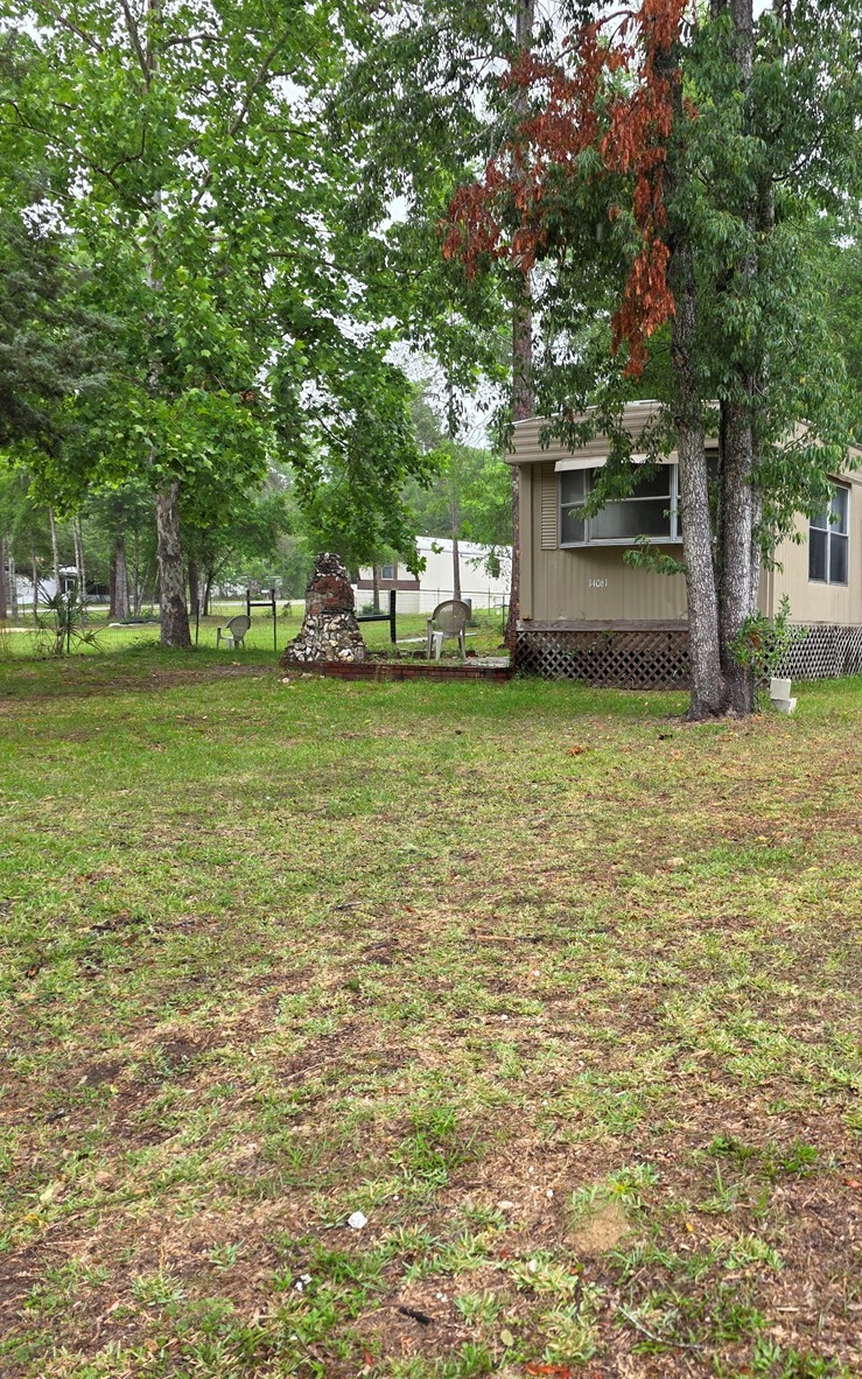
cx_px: 638
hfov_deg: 37.5
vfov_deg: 58.1
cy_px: 688
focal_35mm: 33
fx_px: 1240
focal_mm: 6.3
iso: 50
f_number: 1.7
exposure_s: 1/180
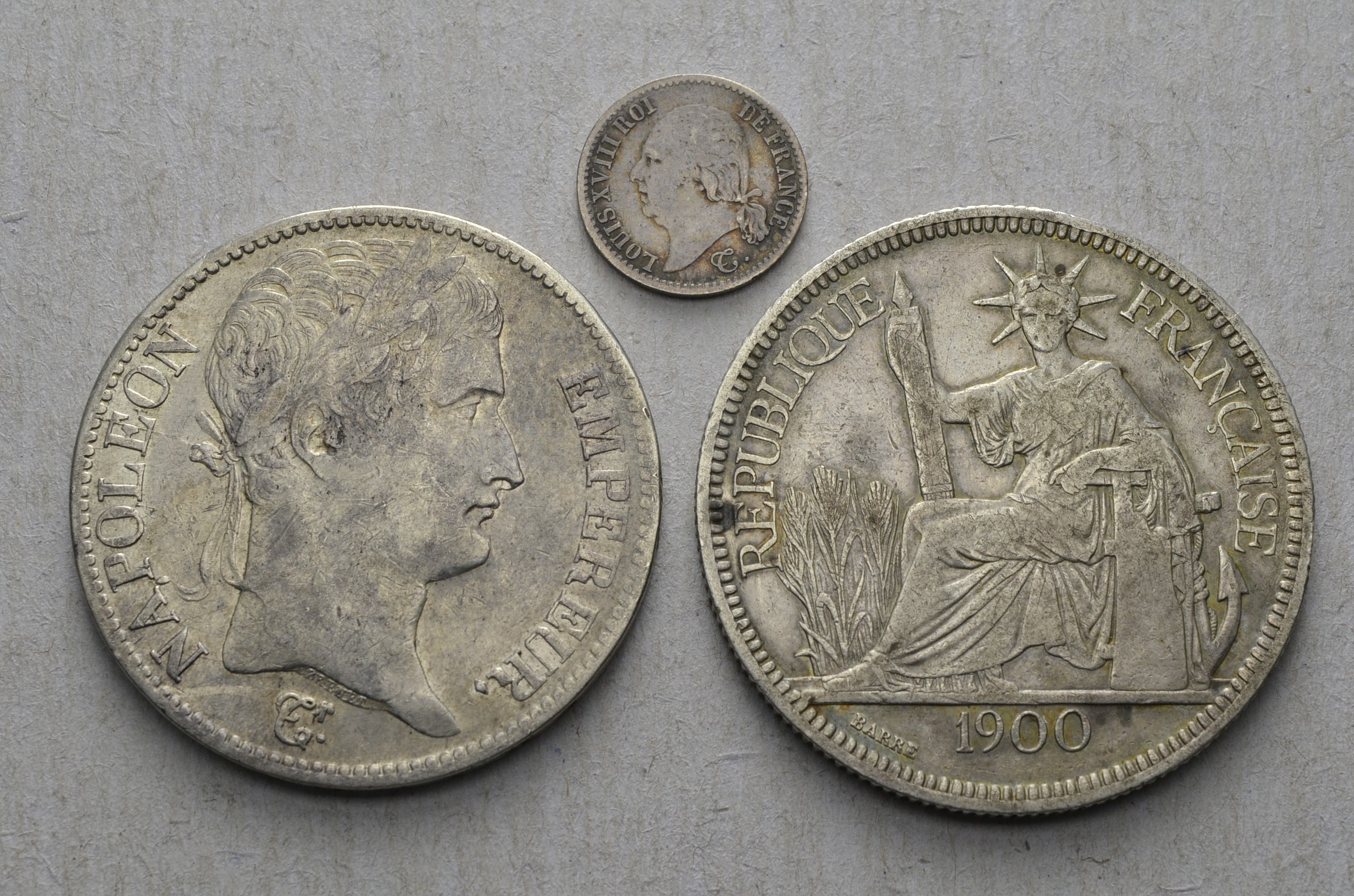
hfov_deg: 26.0
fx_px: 2928
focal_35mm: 78
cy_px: 448
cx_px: 677
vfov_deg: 17.4
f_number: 14
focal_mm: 52
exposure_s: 1/250
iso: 400
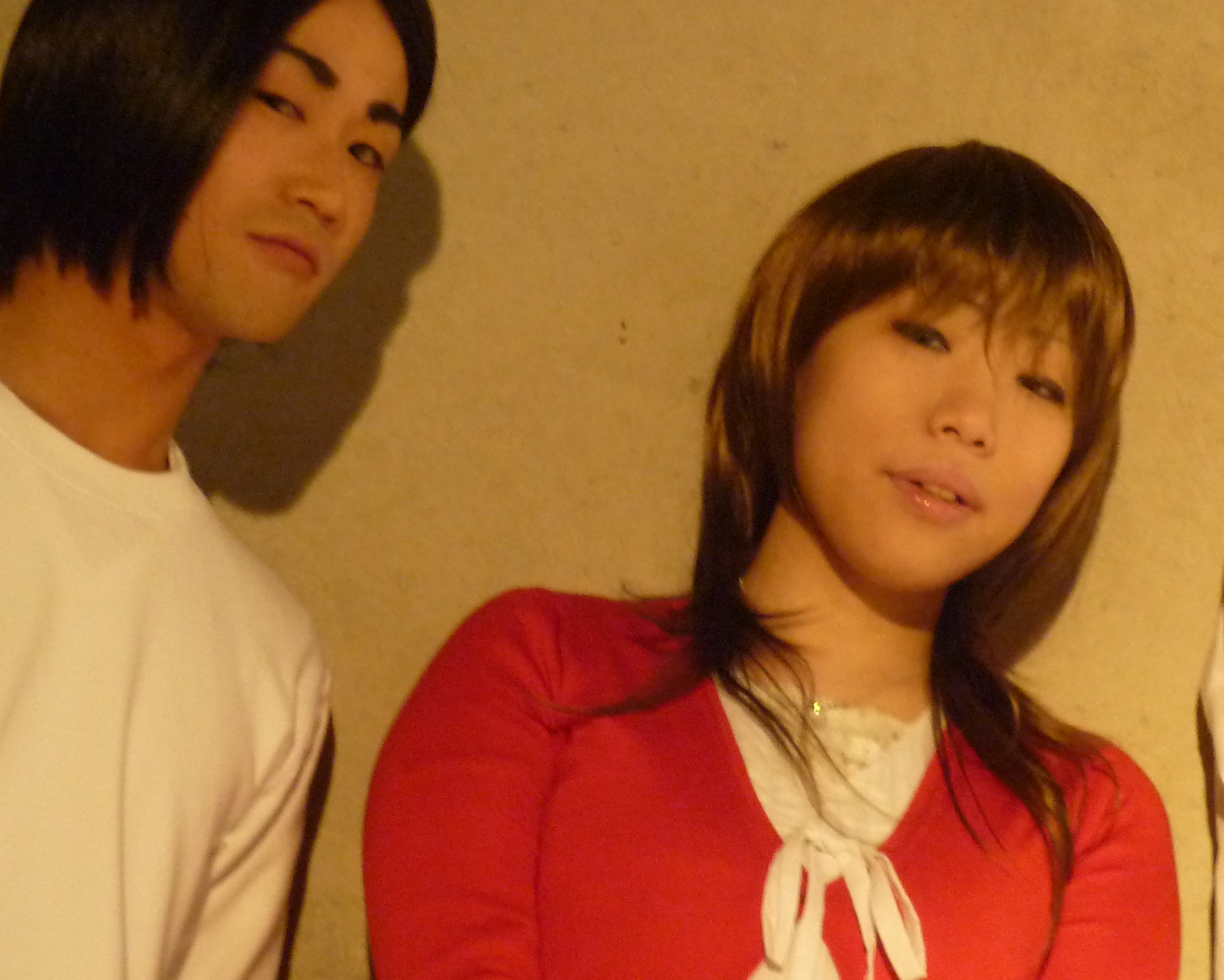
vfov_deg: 12.7
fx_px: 4384
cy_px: 640
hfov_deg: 15.9
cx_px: 825
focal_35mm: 121
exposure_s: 1/13
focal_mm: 10.6
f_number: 3.8
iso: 400
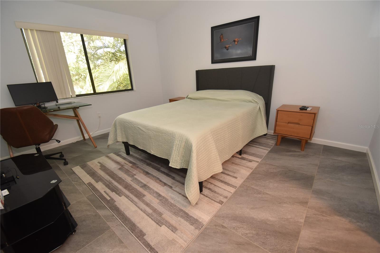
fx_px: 158
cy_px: 126
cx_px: 190
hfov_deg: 100.4
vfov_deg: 77.3
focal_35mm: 15
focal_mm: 10
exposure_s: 1/60
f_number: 3.5
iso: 900
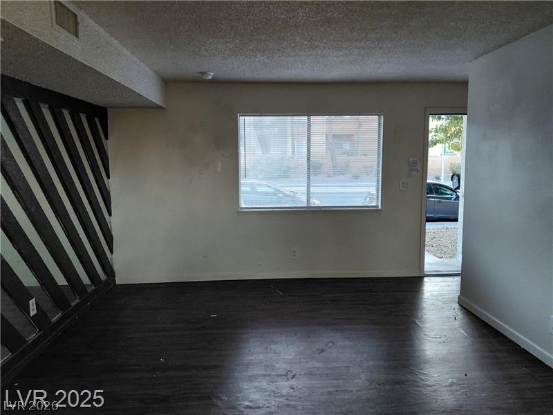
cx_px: 276
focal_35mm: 25
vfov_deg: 54.9
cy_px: 208
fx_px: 399
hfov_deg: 69.4
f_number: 1.8
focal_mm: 4.69
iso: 160
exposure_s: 1/60
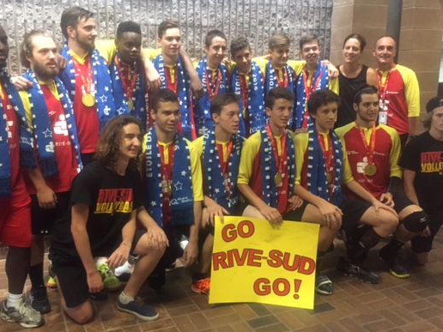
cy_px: 166
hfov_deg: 51.3
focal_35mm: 36
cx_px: 204
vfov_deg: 39.7
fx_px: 461
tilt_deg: -11.9
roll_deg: +0.7
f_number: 2.2
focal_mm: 4.15
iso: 400
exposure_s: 1/15
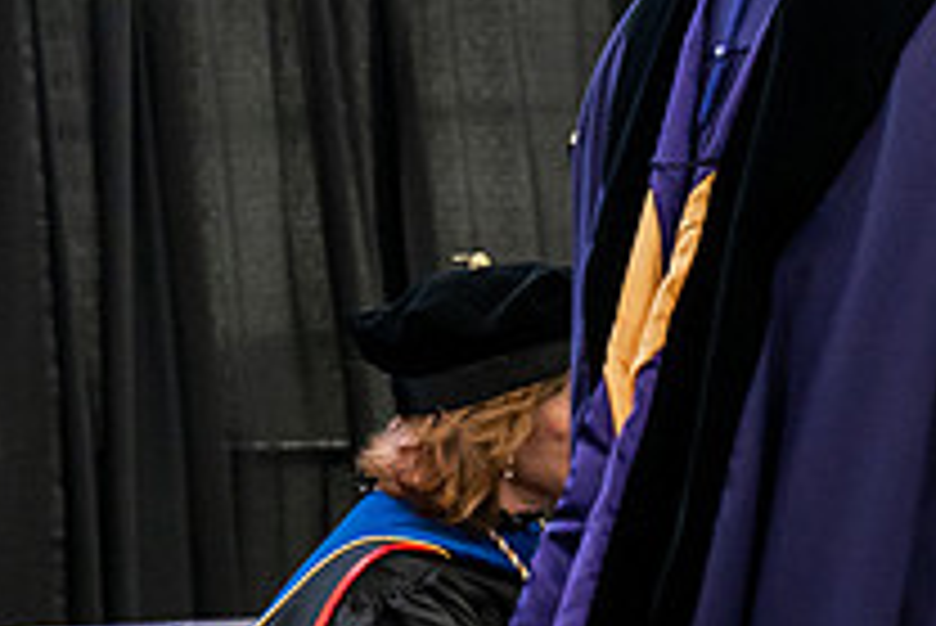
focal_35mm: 240
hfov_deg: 8.4
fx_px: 6244
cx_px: 1269
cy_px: 110
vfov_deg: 5.7
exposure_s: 1/200
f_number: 4.5
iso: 4000
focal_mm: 86
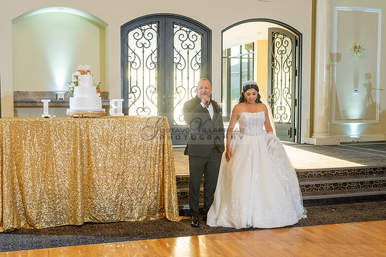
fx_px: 503
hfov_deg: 42.0
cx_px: 182
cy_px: 138
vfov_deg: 28.7
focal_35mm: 47
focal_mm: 38
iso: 800
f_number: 4
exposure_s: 1/80
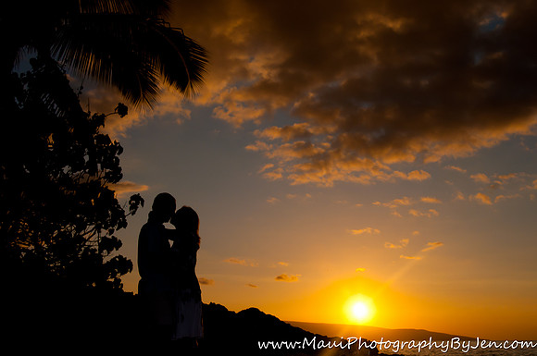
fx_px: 626
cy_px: 178
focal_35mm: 42
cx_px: 268
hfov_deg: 46.5
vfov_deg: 31.8
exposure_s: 1/2000
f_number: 6.3
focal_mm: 28
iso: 200
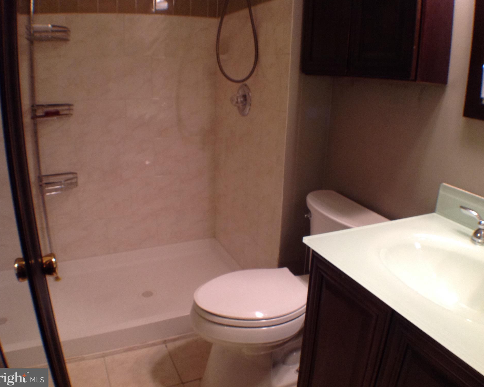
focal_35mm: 37
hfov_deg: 49.1
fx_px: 530
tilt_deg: -20.2
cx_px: 247
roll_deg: -2.4
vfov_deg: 40.1
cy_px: 193
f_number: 2.4
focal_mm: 4.28
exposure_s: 1/15
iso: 100
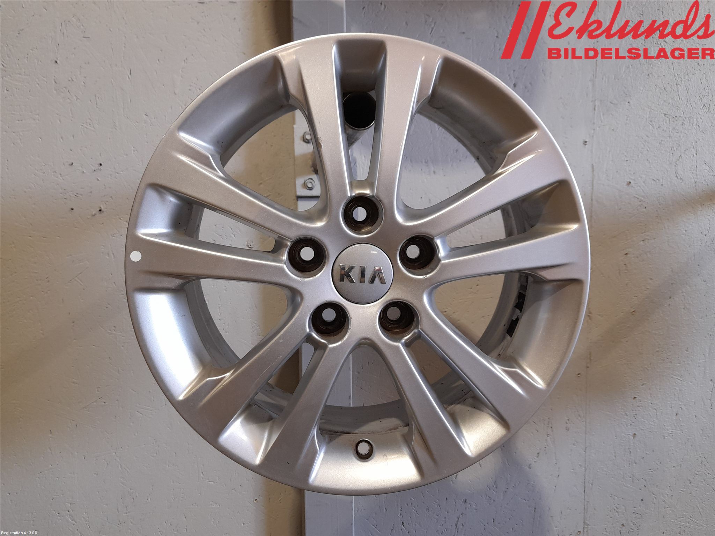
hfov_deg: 69.4
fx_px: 516
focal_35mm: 25
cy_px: 268
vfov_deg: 54.9
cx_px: 358
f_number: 2
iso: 125
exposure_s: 1/50
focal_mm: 4.6
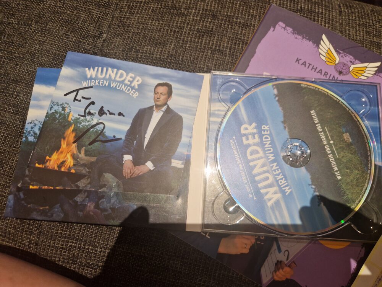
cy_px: 144
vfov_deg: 58.9
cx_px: 191
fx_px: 254
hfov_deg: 73.9
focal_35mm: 23
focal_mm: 5.4
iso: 250
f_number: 1.8
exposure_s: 1/100
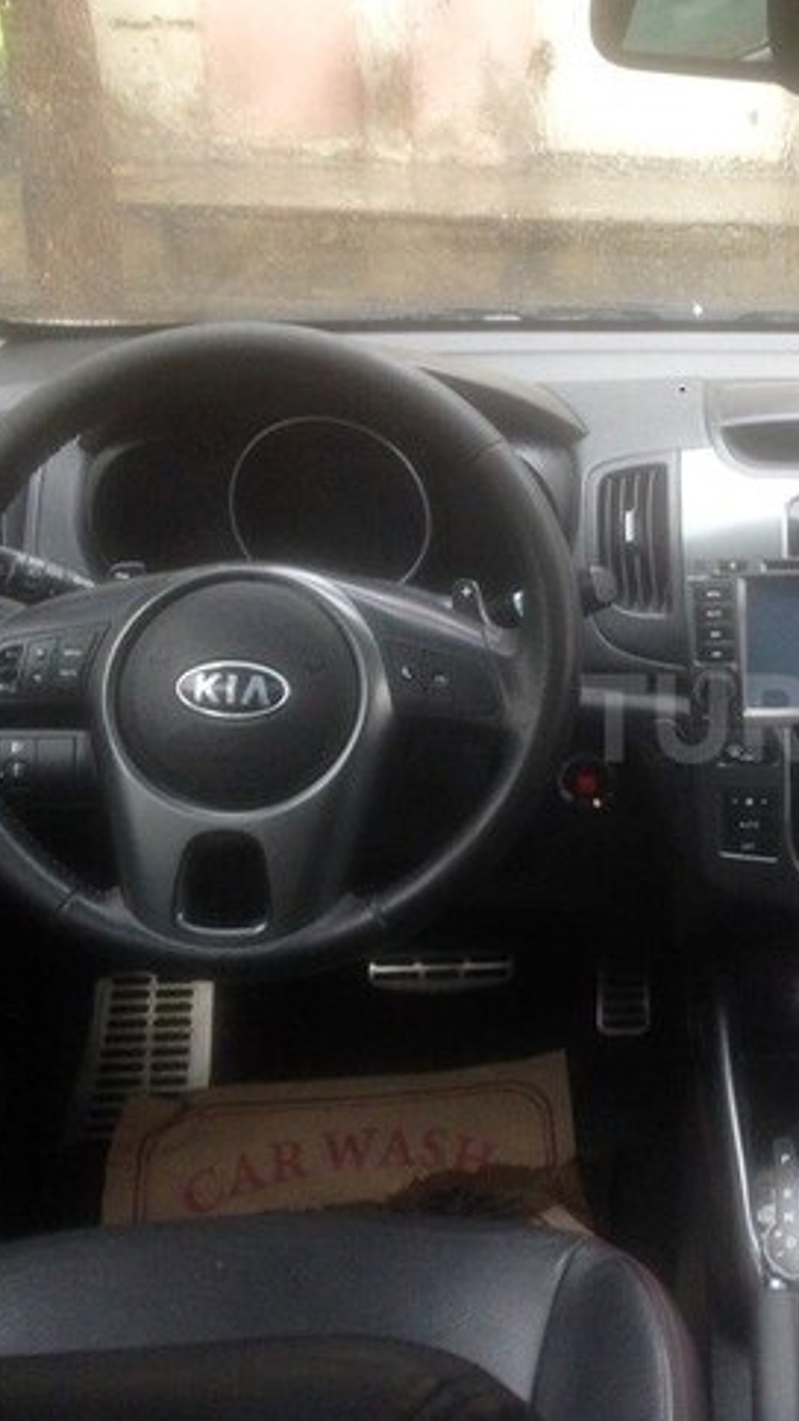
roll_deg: -1.9
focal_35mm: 49
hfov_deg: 23.0
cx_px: 881
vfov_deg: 42.1
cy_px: 718
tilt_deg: -20.4
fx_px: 1847
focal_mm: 4.12
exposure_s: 1/20
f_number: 2.4
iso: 80
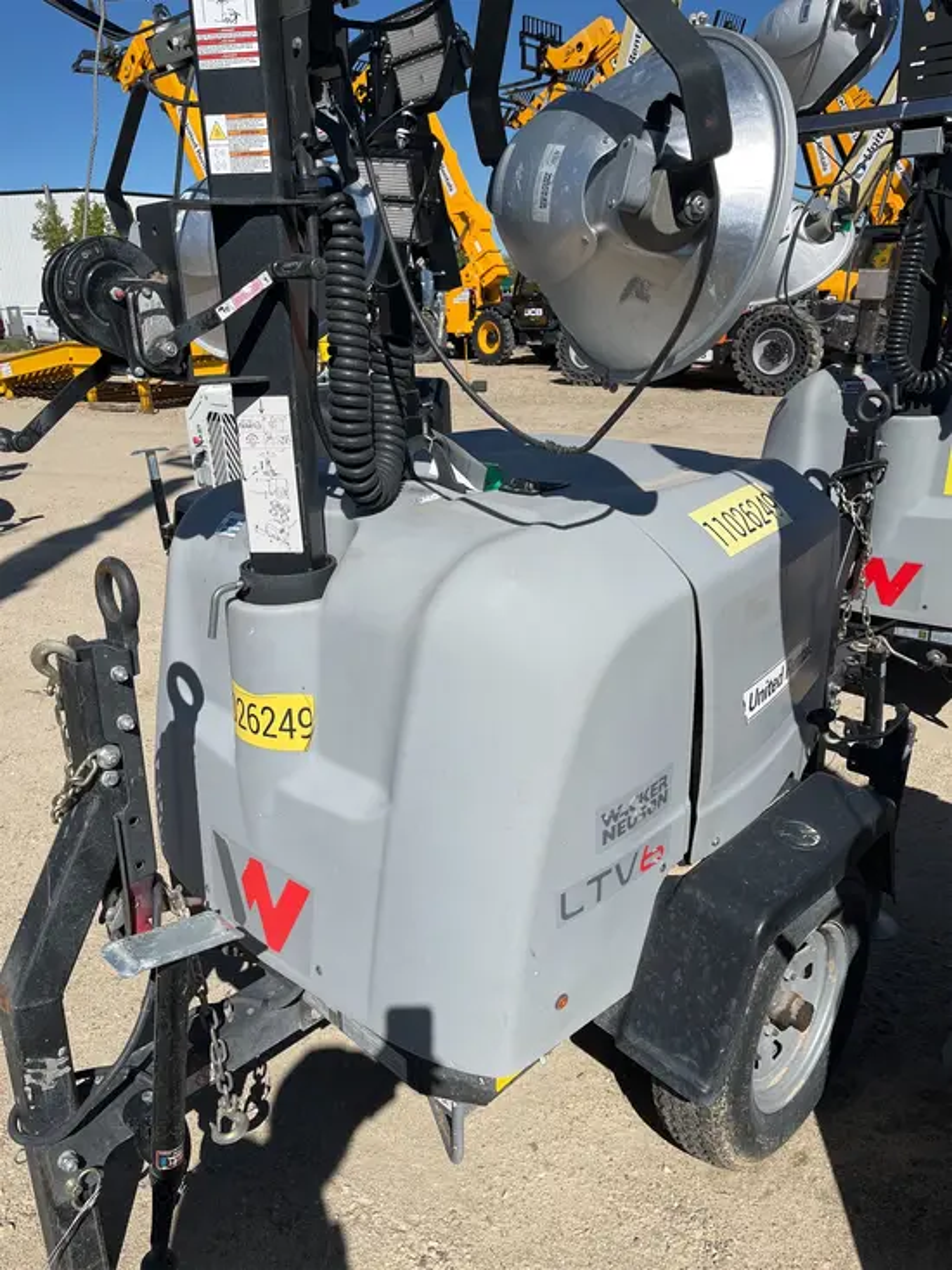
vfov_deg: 67.3
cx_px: 476
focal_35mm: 26
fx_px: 953
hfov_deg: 53.1
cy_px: 635
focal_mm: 5.1
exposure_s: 1/5848
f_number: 1.6
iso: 50
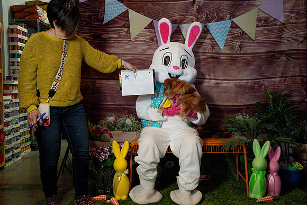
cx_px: 154
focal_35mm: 38
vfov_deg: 35.1
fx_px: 324
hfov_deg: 50.7
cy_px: 102
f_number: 4.5
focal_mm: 38
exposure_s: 1/500
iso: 8000
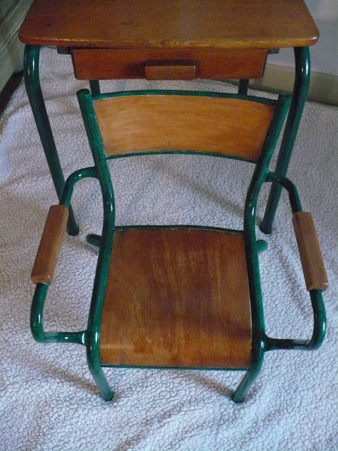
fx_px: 482
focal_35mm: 37
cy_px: 226
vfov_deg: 50.1
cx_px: 169
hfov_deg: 38.7
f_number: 2.8
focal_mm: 6.1
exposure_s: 1/10
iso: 800
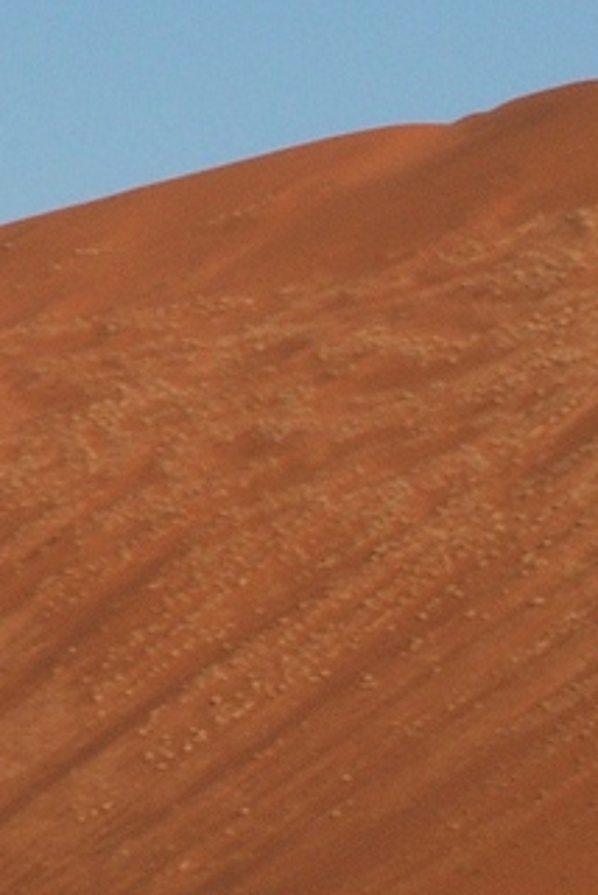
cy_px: 839
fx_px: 10133
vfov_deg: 5.0
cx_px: 689
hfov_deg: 3.4
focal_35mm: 408
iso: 200
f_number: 36
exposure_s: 1/50
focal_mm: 85
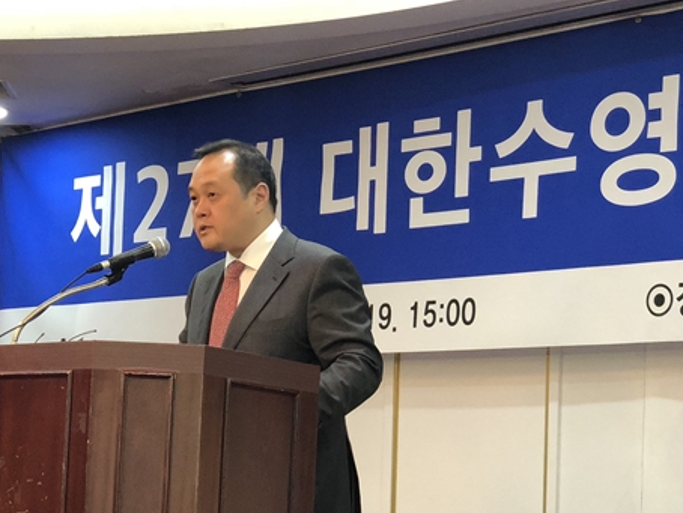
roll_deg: -2.0
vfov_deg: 14.3
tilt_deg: +2.5
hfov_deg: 18.9
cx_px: 161
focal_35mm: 103
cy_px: 405
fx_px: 2033
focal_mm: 6
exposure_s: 1/24
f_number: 2.4
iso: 125
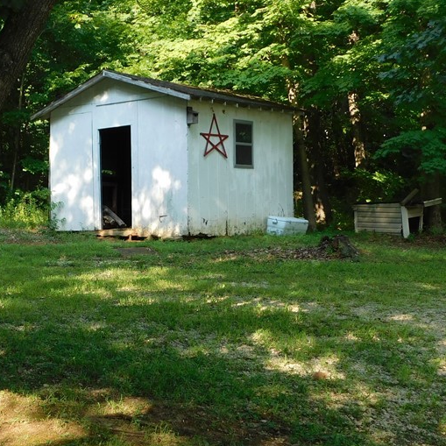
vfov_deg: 26.8
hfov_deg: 26.2
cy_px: 266
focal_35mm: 64
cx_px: 60
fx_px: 933
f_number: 3.5
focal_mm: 6.3
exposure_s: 1/160
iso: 125
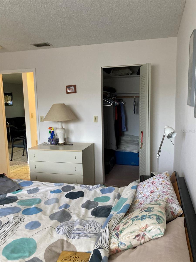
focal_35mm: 28
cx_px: 98
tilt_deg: -5.8
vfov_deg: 63.4
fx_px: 211
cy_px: 131
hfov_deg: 49.7
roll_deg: +1.6
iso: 200
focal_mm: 3.99
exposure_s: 1/60
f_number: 1.8
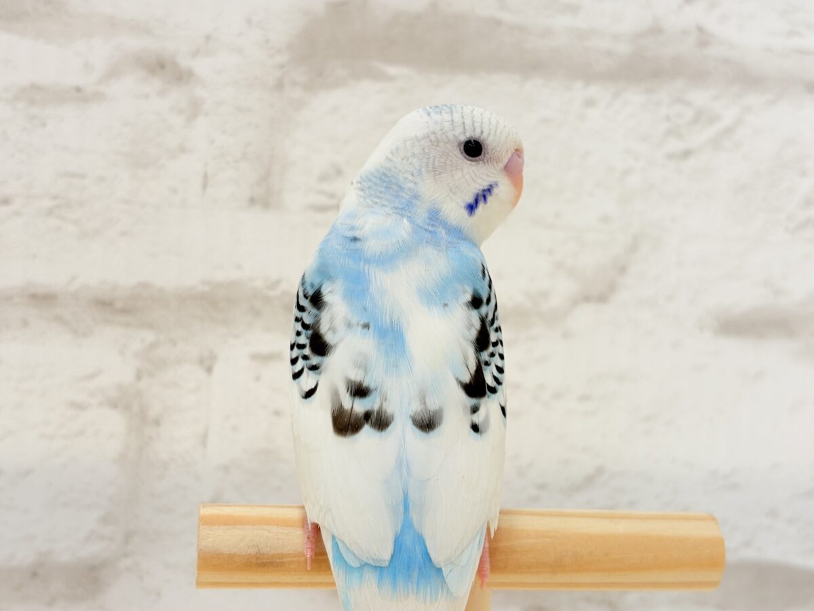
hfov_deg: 36.8
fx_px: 1223
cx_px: 407
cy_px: 306
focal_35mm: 52
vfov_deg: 28.0
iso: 32
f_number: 1.6
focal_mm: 5.96
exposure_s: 1/50
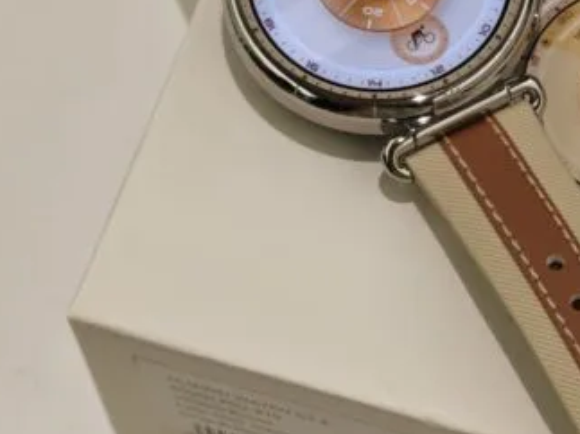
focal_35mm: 146
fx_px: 2445
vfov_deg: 10.1
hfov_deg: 13.3
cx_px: 634
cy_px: 143
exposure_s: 1/210
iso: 50
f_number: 1.6
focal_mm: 5.4
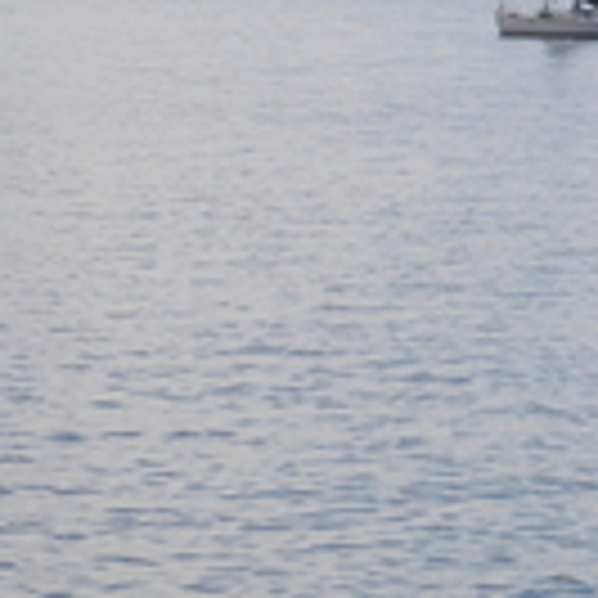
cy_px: 366
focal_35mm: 264
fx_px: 5160
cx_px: 1286
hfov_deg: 6.4
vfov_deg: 6.6
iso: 200
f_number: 10
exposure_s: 1/500
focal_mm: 33
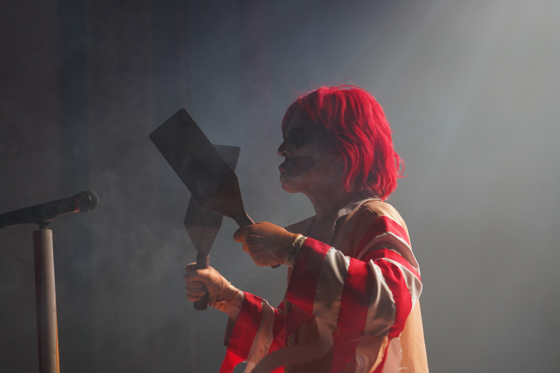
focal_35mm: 105
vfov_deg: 13.0
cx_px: 280
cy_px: 186
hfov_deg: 19.5
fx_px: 1633
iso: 1600
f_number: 4
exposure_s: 1/160
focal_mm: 105
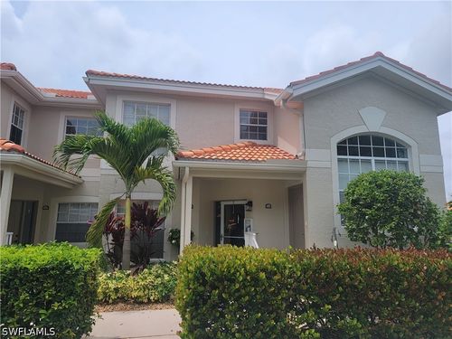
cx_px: 226
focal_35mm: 24
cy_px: 170
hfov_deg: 71.6
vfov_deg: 56.8
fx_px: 313
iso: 16
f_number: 1.8
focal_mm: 6.7
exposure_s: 1/1096
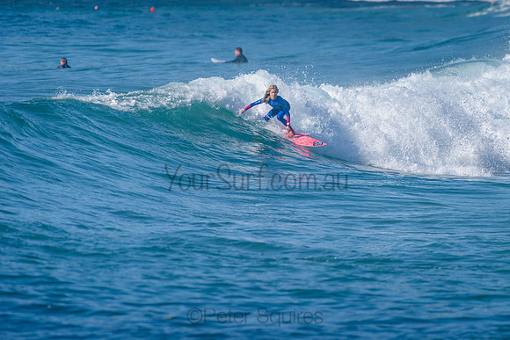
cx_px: 311
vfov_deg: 2.2
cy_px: 138
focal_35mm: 613
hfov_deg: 3.4
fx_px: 8683
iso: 140
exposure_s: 1/2000
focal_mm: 500
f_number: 5.6
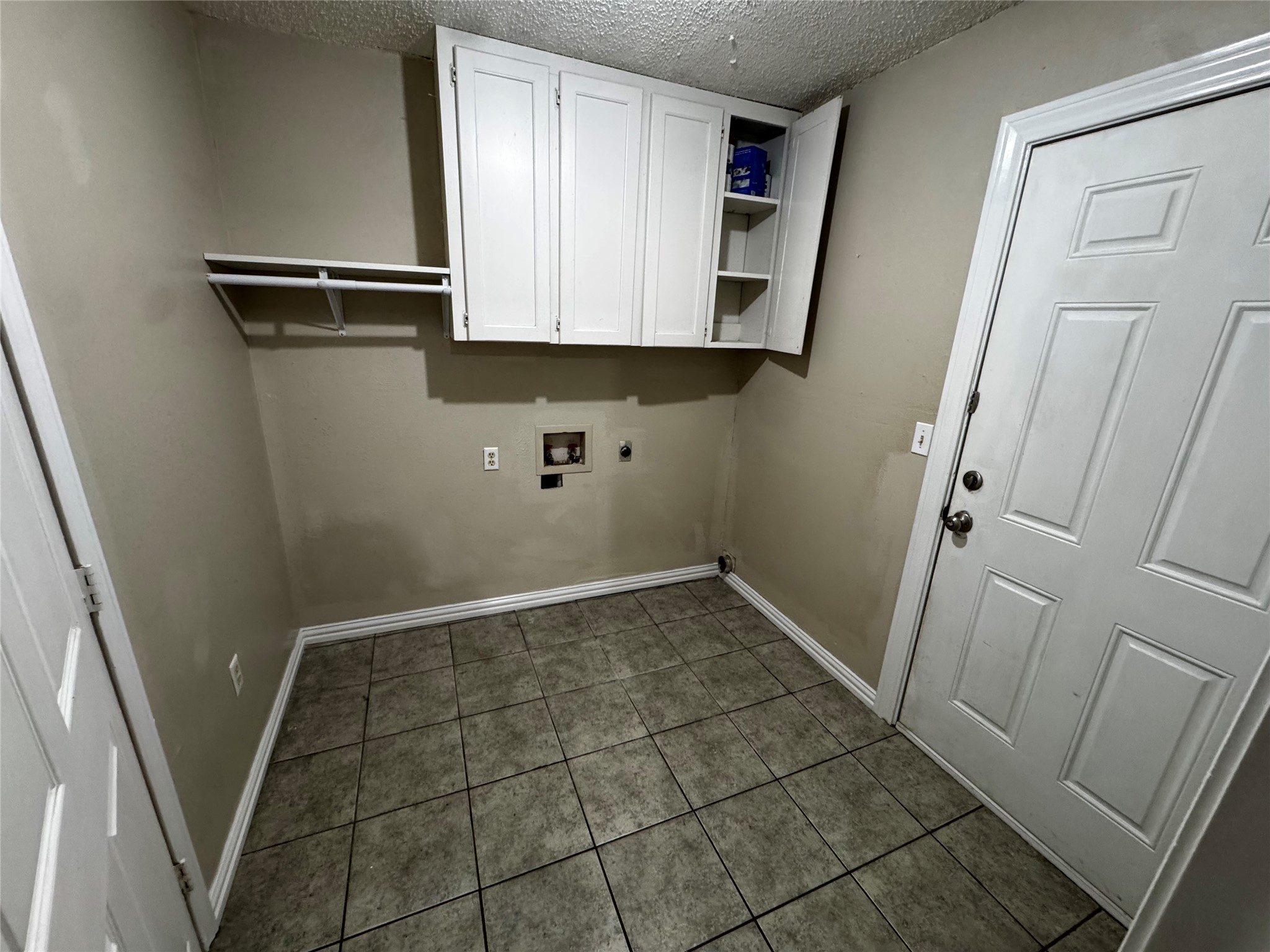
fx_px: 514
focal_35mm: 14
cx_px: 635
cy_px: 476
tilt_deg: -18.0
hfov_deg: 102.1
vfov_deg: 85.7
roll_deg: -1.6
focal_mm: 2.22
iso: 320
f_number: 2.2
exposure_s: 1/83
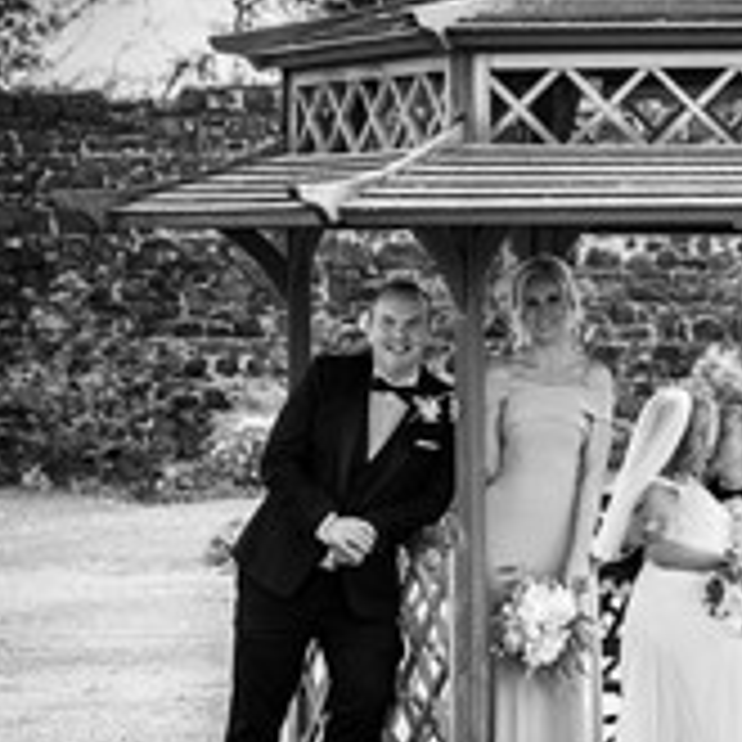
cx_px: 569
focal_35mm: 174
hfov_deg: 10.0
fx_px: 4220
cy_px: 347
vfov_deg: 10.0
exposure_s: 1/1000
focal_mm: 70
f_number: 2.8
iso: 250
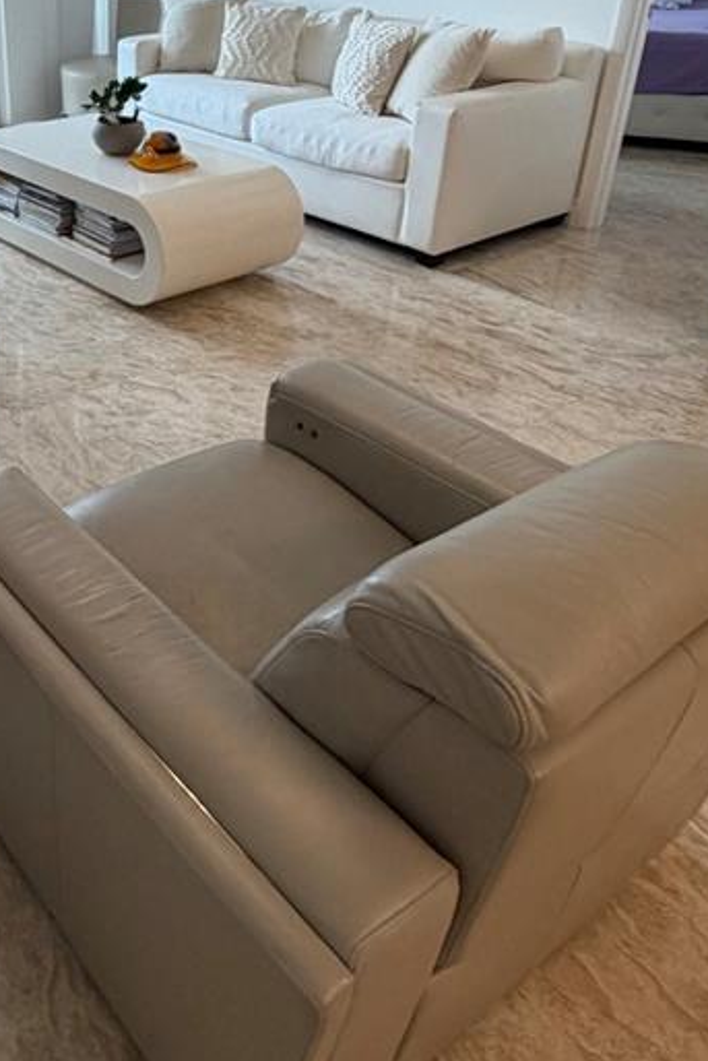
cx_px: 109
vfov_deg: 55.1
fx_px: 1002
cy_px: 390
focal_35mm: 34
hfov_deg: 37.1
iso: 250
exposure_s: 1/120
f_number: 2.2
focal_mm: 2.22
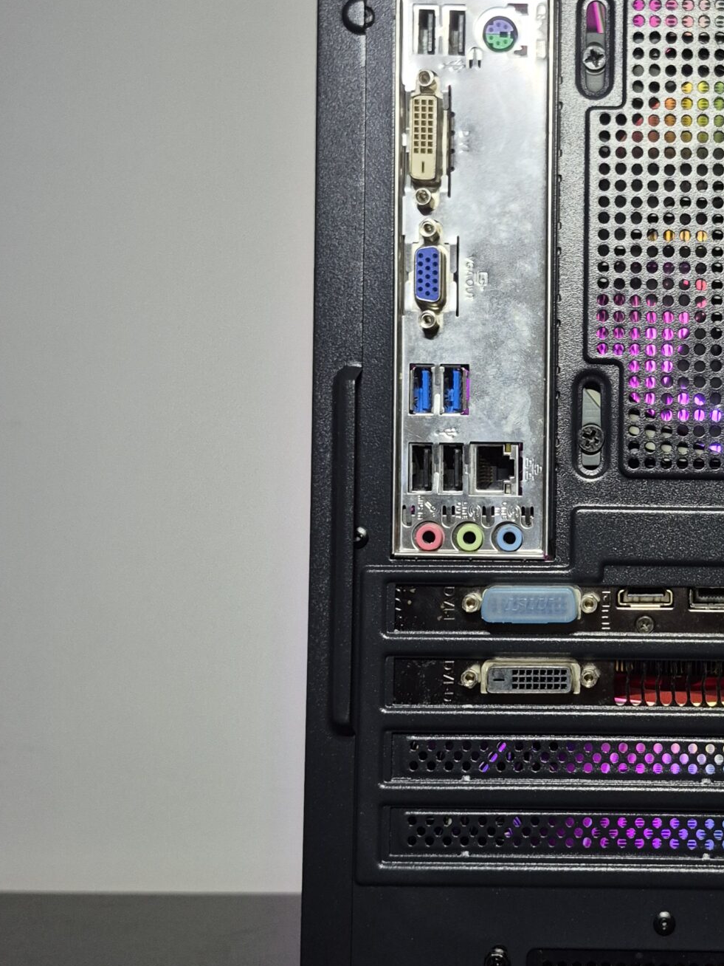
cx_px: 667
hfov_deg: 30.6
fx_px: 1255
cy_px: 503
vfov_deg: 42.1
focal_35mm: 45
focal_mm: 5.4
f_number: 1.8
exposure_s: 1/32
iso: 320
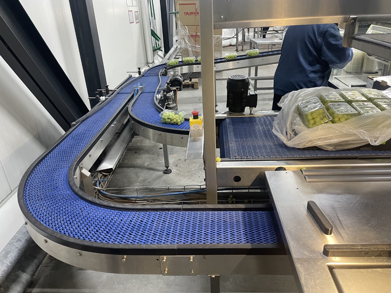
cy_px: 146
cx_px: 196
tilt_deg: -26.2
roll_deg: +2.9
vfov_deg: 53.1
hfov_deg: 67.3
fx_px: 294
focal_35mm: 26
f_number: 1.6
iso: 250
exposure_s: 1/60
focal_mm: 4.2
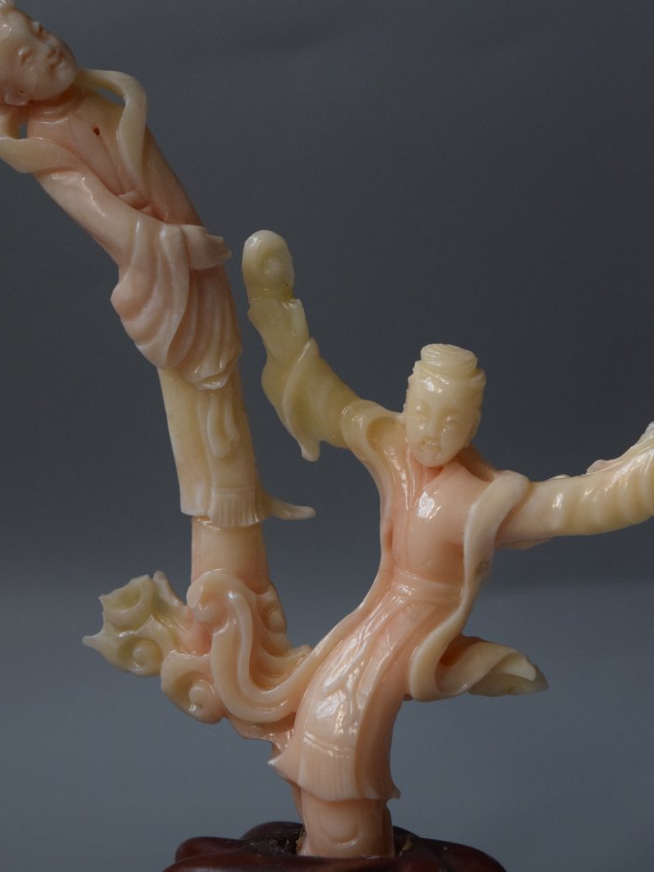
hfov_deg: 14.8
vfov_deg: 19.7
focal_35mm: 100
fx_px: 2509
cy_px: 379
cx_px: 297
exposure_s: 1/125
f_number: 5.6
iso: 1400
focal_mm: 55
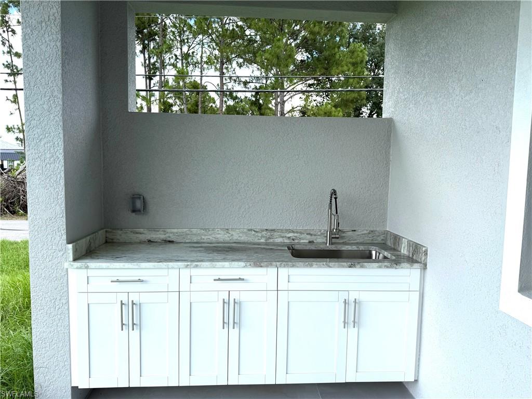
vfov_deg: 56.8
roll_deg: -1.0
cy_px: 200
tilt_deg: -4.7
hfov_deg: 71.6
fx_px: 369
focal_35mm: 24
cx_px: 266
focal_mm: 6.76
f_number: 1.78
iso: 80
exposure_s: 1/1337
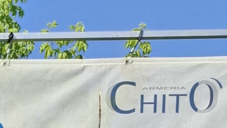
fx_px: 746
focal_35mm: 124
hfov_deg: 15.2
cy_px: 492
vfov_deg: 7.4
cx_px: -169
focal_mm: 5.54
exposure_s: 1/1239
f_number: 1.8
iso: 50
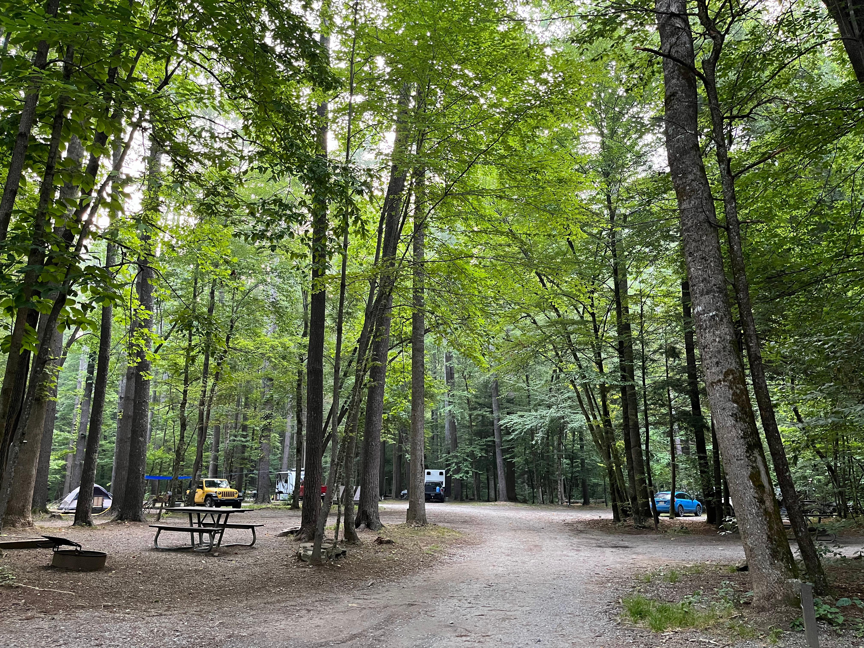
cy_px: 324
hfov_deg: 67.3
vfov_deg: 53.1
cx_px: 432
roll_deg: +0.2
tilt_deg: +13.1
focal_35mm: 26
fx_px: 649
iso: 320
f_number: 1.6
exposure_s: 1/60
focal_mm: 5.1
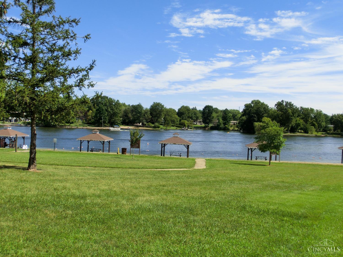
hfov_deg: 42.9
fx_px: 436
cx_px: 172
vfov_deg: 32.9
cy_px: 128
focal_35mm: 44
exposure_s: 1/1000
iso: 100
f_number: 4.2
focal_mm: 7.87
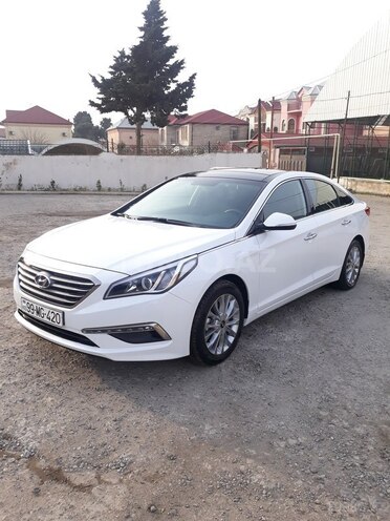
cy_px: 260
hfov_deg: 51.4
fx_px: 406
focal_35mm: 27
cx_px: 195
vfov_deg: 65.3
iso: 40
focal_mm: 3.71
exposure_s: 1/546
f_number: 1.7
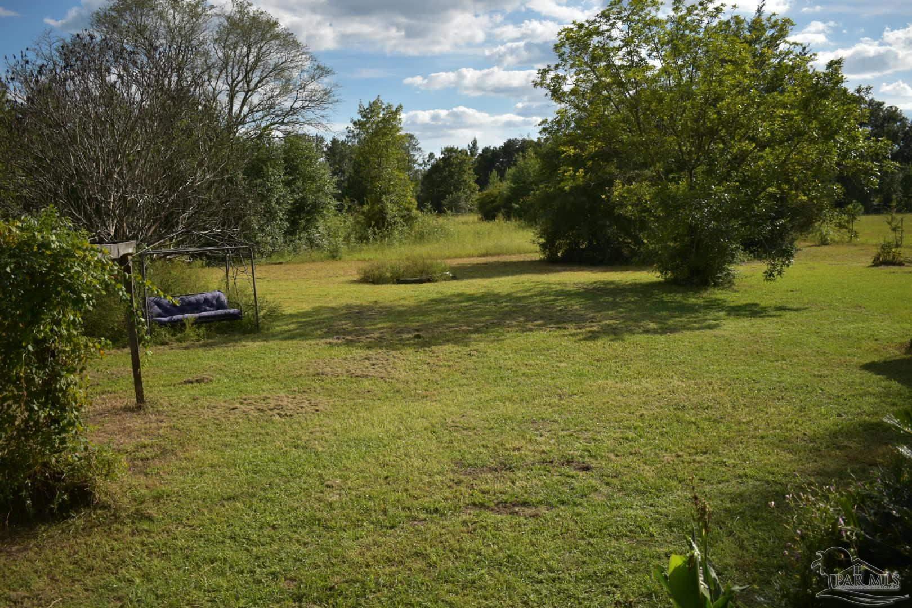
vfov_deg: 40.0
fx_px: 836
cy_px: 304
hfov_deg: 57.2
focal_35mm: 33
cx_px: 456
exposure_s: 1/1000
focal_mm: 22
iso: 100
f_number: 3.8
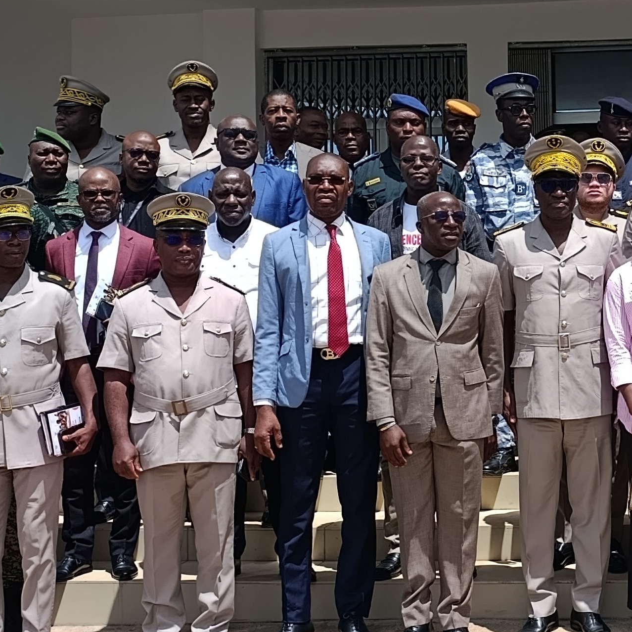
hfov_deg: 25.4
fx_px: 1343
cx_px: 602
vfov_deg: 26.4
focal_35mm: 65
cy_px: 258
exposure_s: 1/568
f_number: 1.65
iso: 50
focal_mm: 6.11
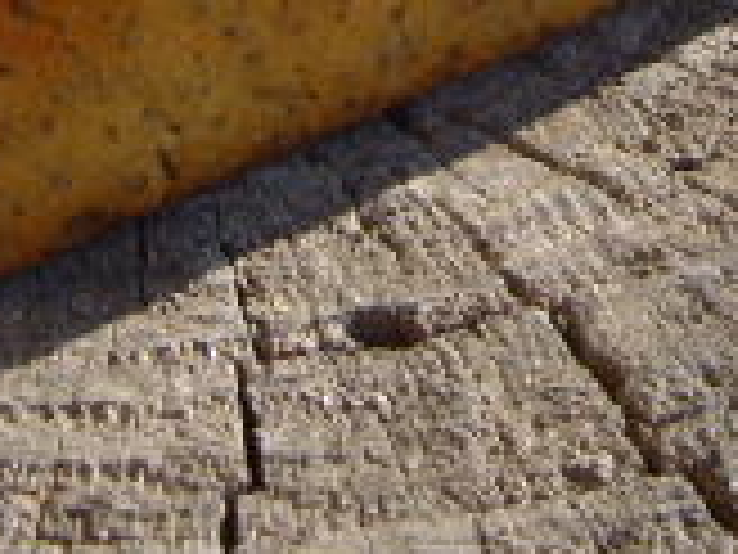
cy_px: -180
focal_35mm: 137
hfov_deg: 14.4
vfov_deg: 10.6
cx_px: 504
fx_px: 2921
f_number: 7.1
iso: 80
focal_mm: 7.4
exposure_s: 1/125
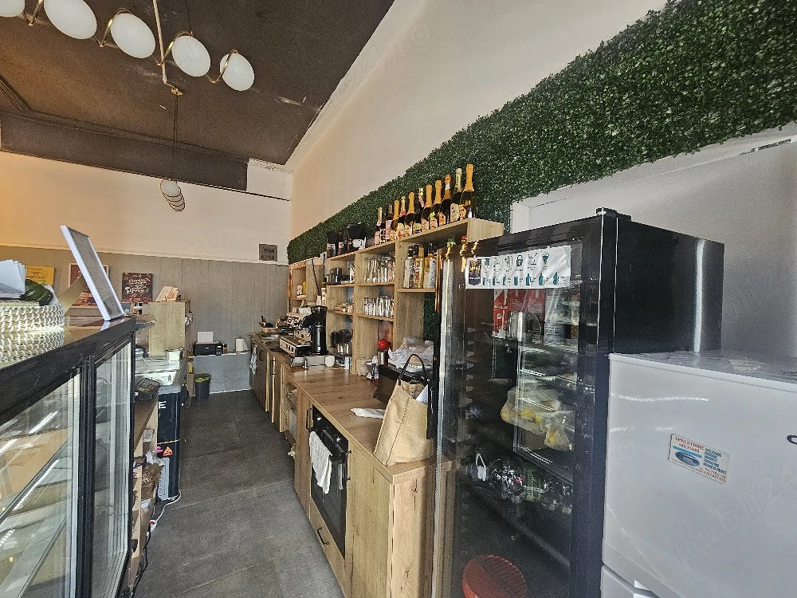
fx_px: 299
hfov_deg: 106.2
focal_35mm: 13
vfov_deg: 89.9
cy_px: 299
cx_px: 398
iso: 400
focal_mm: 2.2
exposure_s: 1/50.3
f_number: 2.2
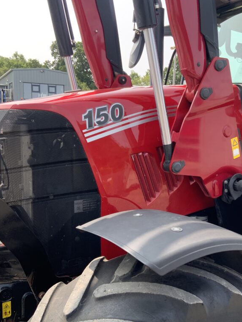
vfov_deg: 47.9
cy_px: 160
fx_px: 363
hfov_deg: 36.6
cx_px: 152
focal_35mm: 39
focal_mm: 3
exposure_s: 1/435
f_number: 1.8
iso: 16
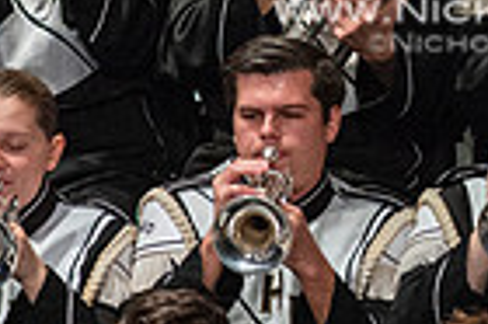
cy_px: -115
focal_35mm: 1243
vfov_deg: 1.1
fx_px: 16830
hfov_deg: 1.7
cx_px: 512
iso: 5000
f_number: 5.6
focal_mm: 300
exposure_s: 1/400
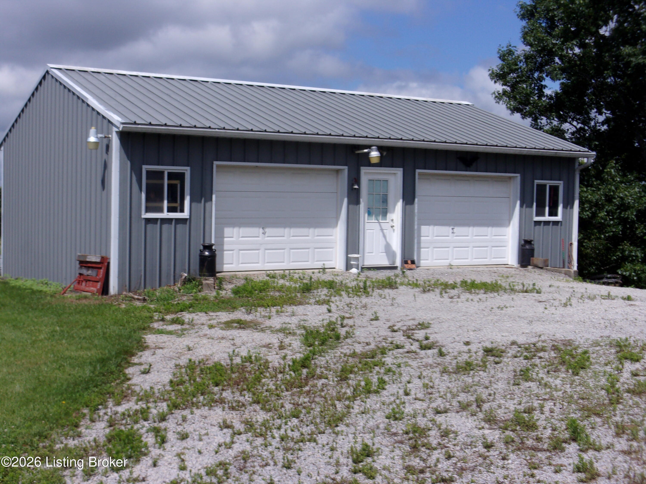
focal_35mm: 53
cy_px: 242
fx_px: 989
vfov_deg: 27.5
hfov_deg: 36.2
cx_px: 323
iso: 80
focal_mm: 9.5
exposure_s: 1/140
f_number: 13.1
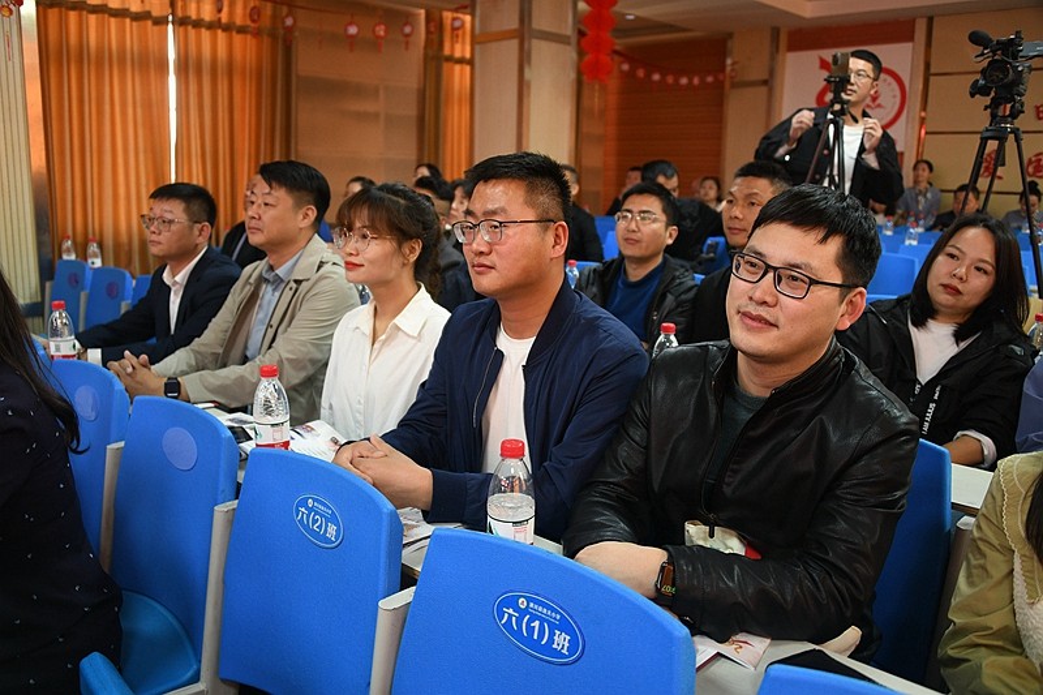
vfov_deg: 41.1
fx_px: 927
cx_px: 522
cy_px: 348
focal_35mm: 32
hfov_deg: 58.7
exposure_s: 1/30
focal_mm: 32
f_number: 3.5
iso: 1000
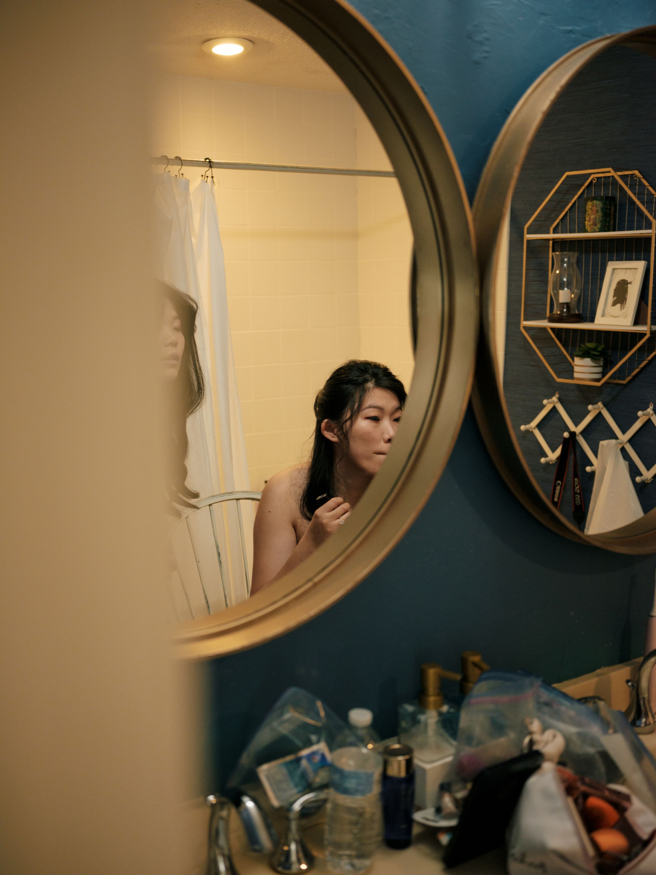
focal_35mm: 40
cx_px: 328
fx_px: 1011
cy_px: 438
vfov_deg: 46.8
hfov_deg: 36.0
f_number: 3.5
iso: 1250
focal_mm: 50
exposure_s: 1/80
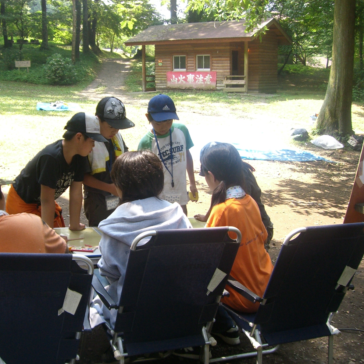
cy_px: 182
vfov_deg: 37.6
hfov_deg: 37.3
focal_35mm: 45
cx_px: 137
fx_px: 535
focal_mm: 6.2
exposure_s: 1/160
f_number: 2.7
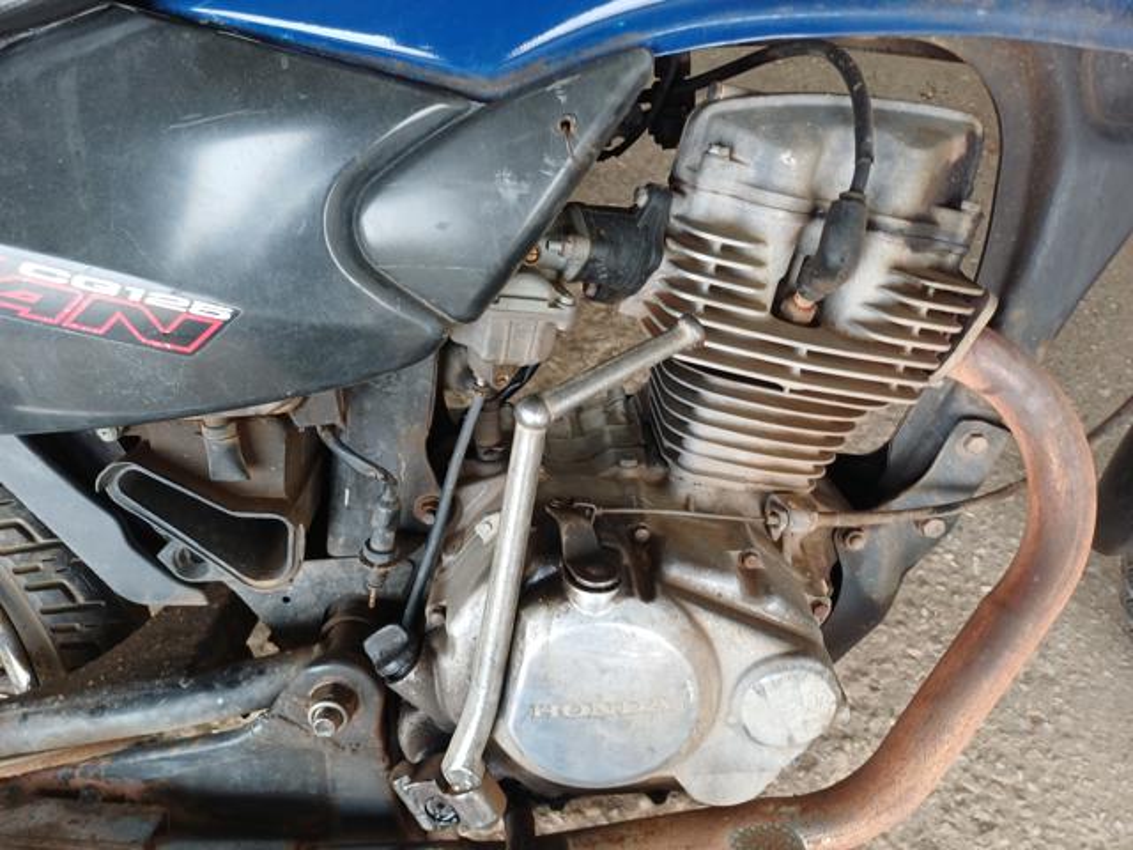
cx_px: 566
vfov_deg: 54.9
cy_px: 425
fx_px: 818
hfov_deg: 69.4
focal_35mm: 25
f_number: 1.8
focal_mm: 4.65
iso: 100
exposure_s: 1/50
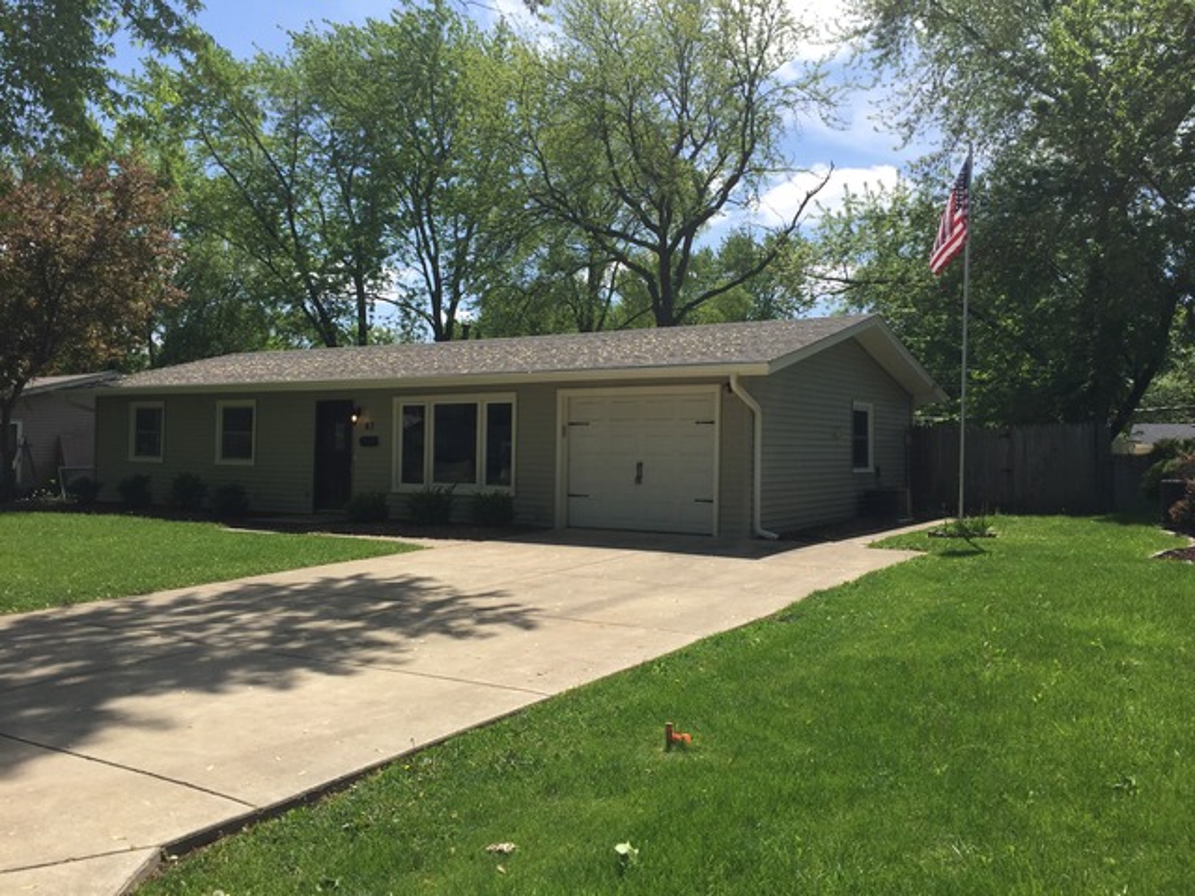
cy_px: 448
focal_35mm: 29
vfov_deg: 48.2
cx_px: 598
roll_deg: +0.1
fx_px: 1001
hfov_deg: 61.7
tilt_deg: +0.6
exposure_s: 1/2198
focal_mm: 4.15
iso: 32
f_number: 2.2
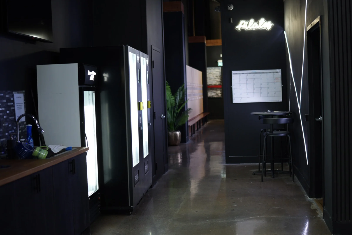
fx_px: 509
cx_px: 176
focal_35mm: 52
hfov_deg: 38.2
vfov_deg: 26.0
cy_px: 118
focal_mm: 35
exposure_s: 1/100
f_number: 1.4
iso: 500
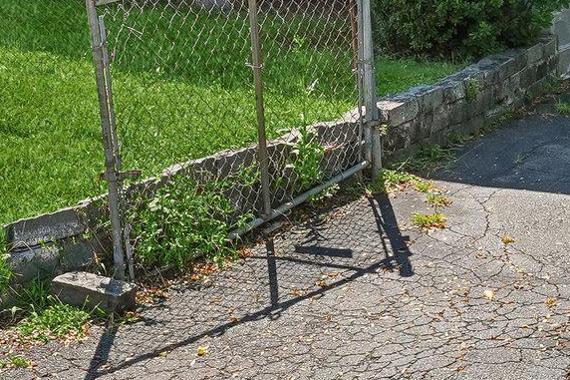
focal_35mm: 86
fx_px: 1361
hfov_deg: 22.9
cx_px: 536
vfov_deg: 14.6
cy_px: -214
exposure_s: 1/400
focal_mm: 24
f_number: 11
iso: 800
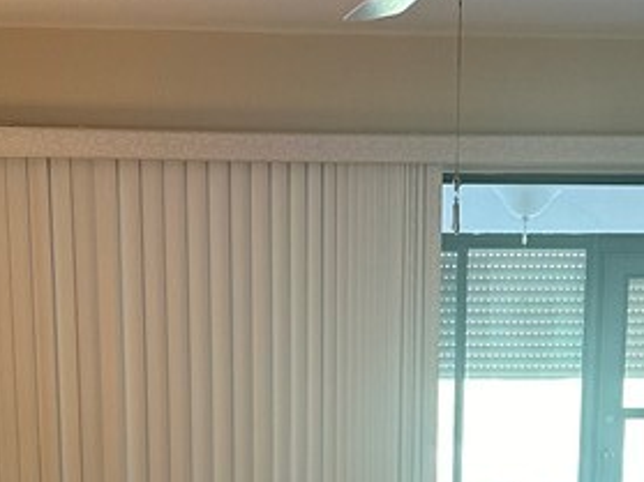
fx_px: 1636
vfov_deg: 15.8
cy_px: 648
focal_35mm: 88
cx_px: 355
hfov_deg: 22.3
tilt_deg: -9.9
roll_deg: -1.4
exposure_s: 1/60
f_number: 1.78
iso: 250
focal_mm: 6.86
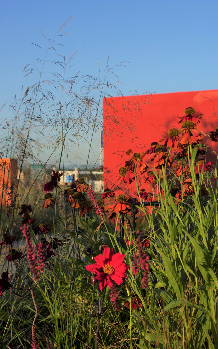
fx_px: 452
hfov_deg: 27.1
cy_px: 174
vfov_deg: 42.2
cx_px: 109
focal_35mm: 48
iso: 100
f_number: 6.7
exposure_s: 1/350
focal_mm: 31
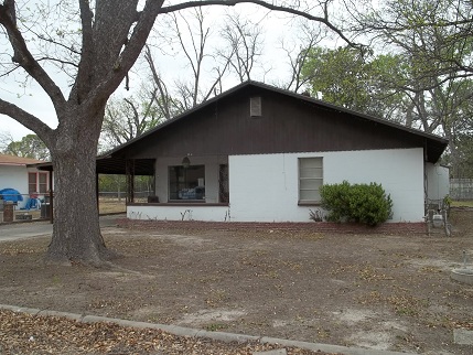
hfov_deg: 55.3
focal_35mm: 33
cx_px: 236
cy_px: 178
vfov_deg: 43.0
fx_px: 451
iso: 64
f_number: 3.3
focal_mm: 5.9
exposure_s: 1/320
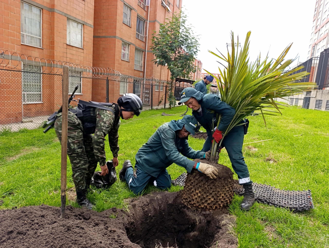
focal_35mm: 23
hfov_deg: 73.8
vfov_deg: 59.0
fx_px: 219
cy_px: 124
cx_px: 164
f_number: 1.6
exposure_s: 1/168
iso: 50
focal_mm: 6.14
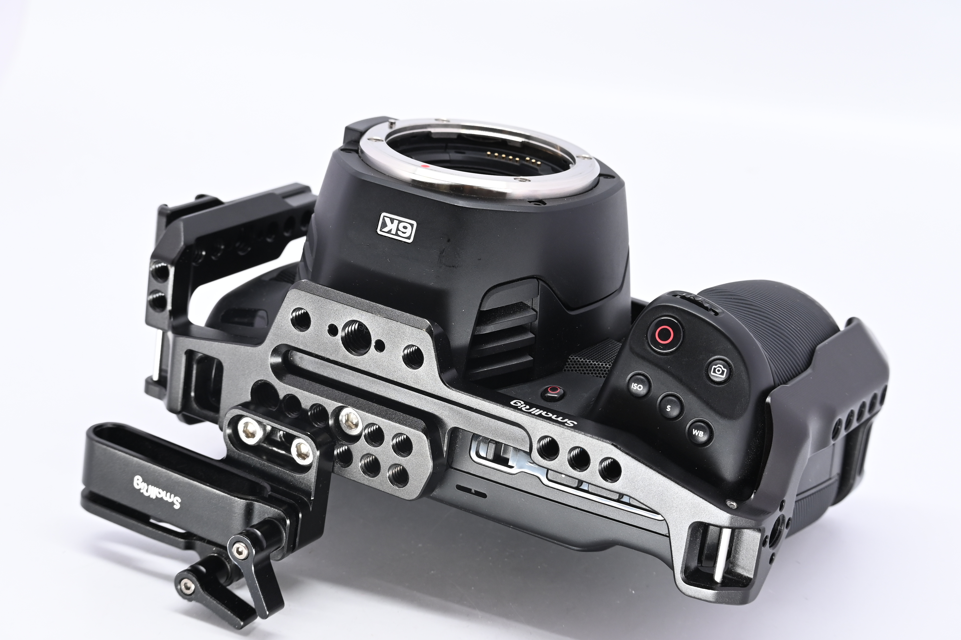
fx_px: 2002
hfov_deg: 27.0
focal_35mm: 75
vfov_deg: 18.2
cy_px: 320
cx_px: 480
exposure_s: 1/100
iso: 500
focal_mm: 50
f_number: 9
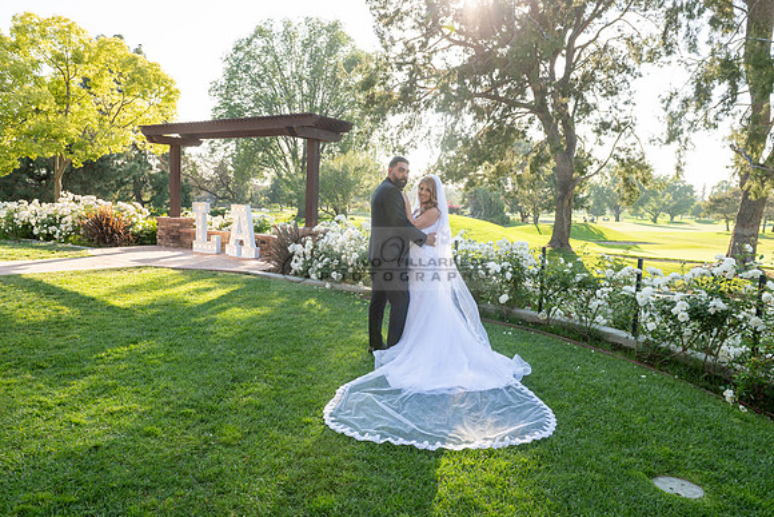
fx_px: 516
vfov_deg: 53.2
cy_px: 258
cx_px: 387
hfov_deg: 73.7
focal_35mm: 24
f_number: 8
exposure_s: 1/160
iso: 200
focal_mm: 24
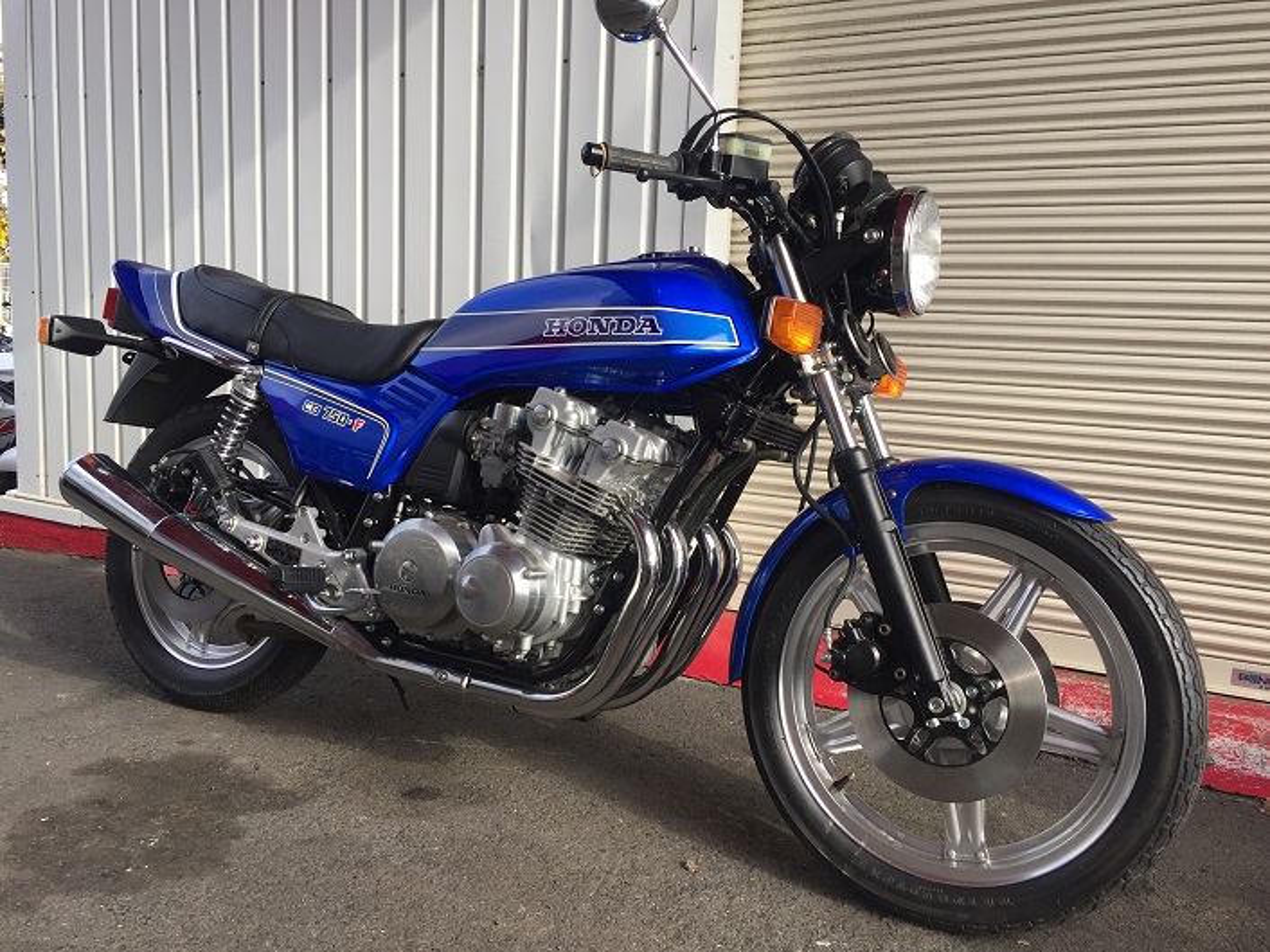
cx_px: 635
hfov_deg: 61.7
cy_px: 476
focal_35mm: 29
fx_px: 1064
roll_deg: -2.7
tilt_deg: -9.1
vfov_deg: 48.2
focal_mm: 4.15
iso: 32
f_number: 2.2
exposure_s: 1/416
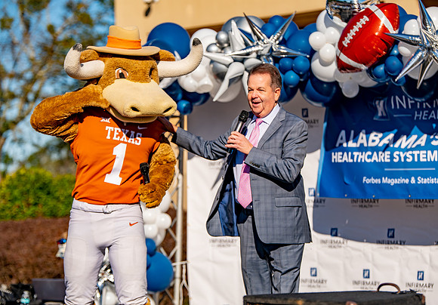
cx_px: 236
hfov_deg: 14.7
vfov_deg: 10.3
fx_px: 1698
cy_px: 148
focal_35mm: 138
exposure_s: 1/2500
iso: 100
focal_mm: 122
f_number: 3.5
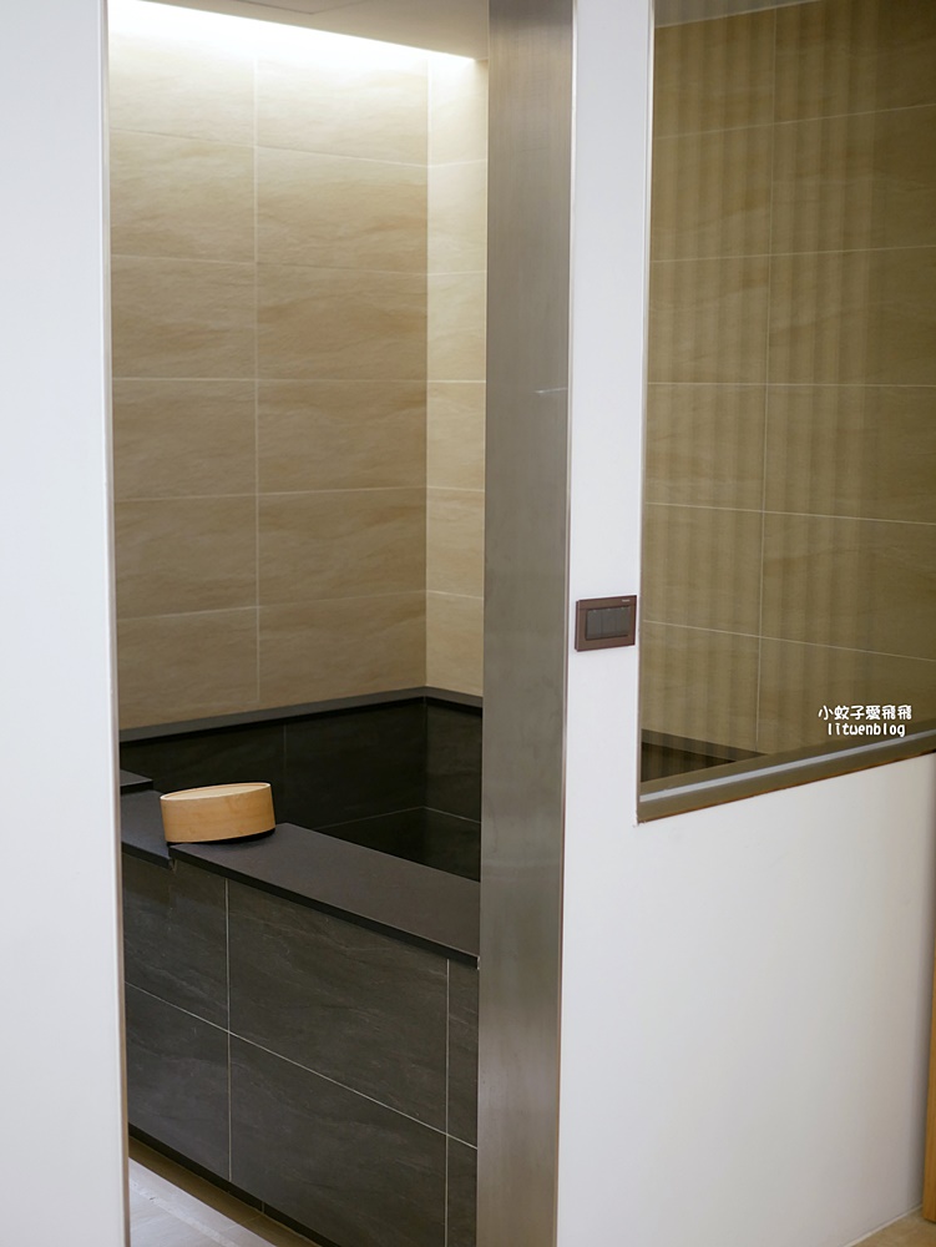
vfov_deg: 38.2
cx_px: 468
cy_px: 624
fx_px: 1801
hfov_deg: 29.1
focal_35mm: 50
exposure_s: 1/60
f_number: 1.8
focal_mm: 25
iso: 400
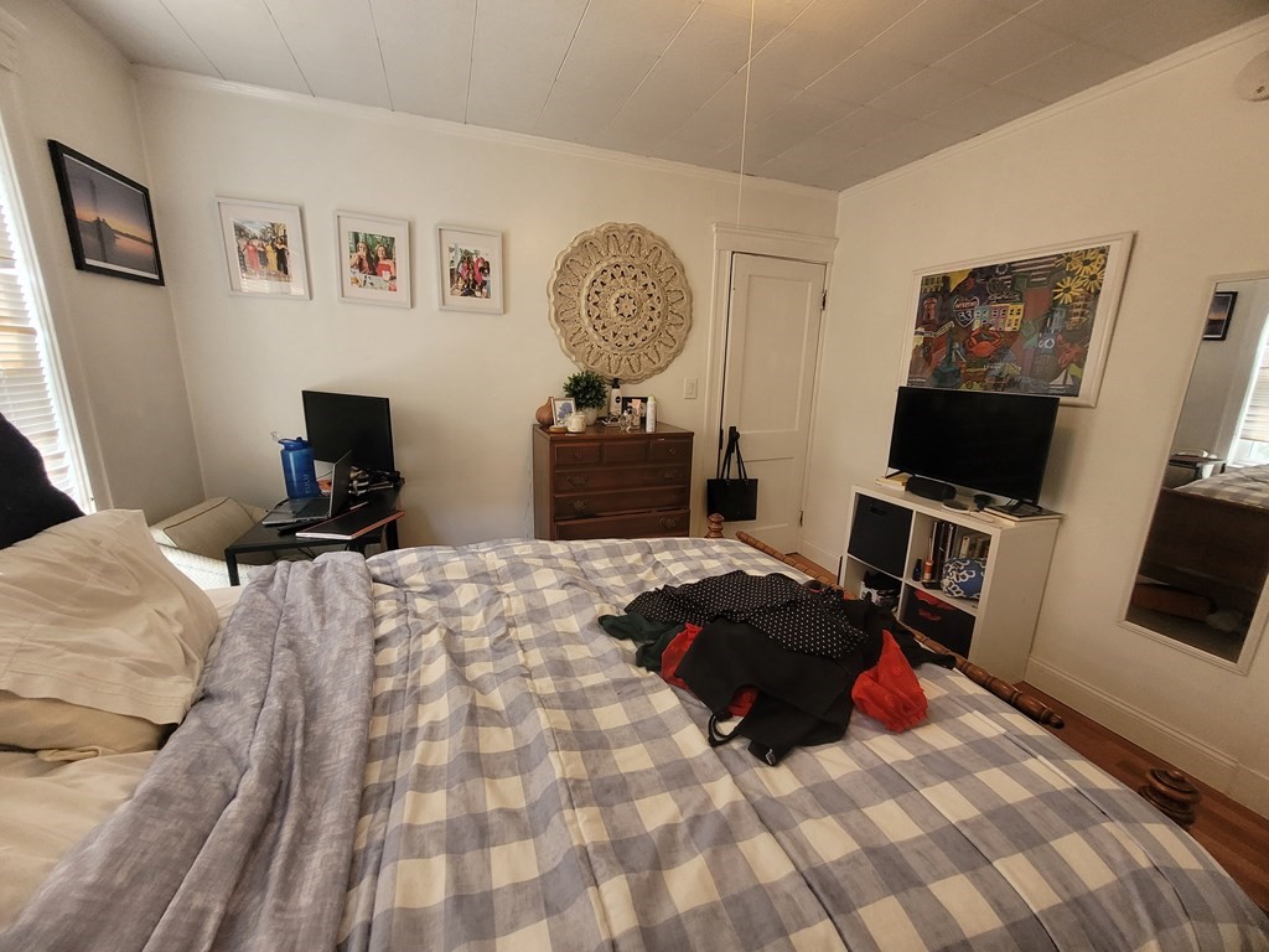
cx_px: 634
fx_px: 477
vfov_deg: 89.9
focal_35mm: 13
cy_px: 476
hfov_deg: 106.2
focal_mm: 1.74
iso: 200
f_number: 2.2
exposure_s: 1/60
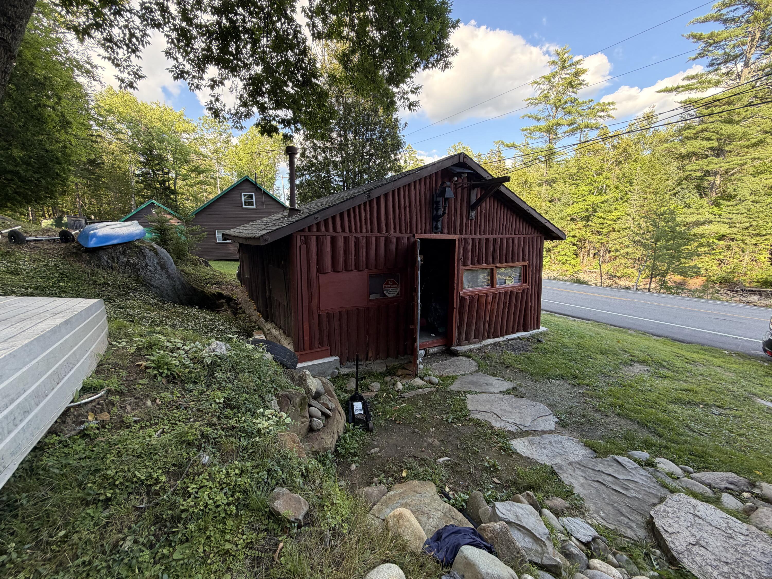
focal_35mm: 14
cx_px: 386
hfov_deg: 102.1
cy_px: 290
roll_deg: +0.6
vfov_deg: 85.7
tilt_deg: -10.3
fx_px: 312
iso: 64
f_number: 2.2
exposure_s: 1/121
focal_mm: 2.22
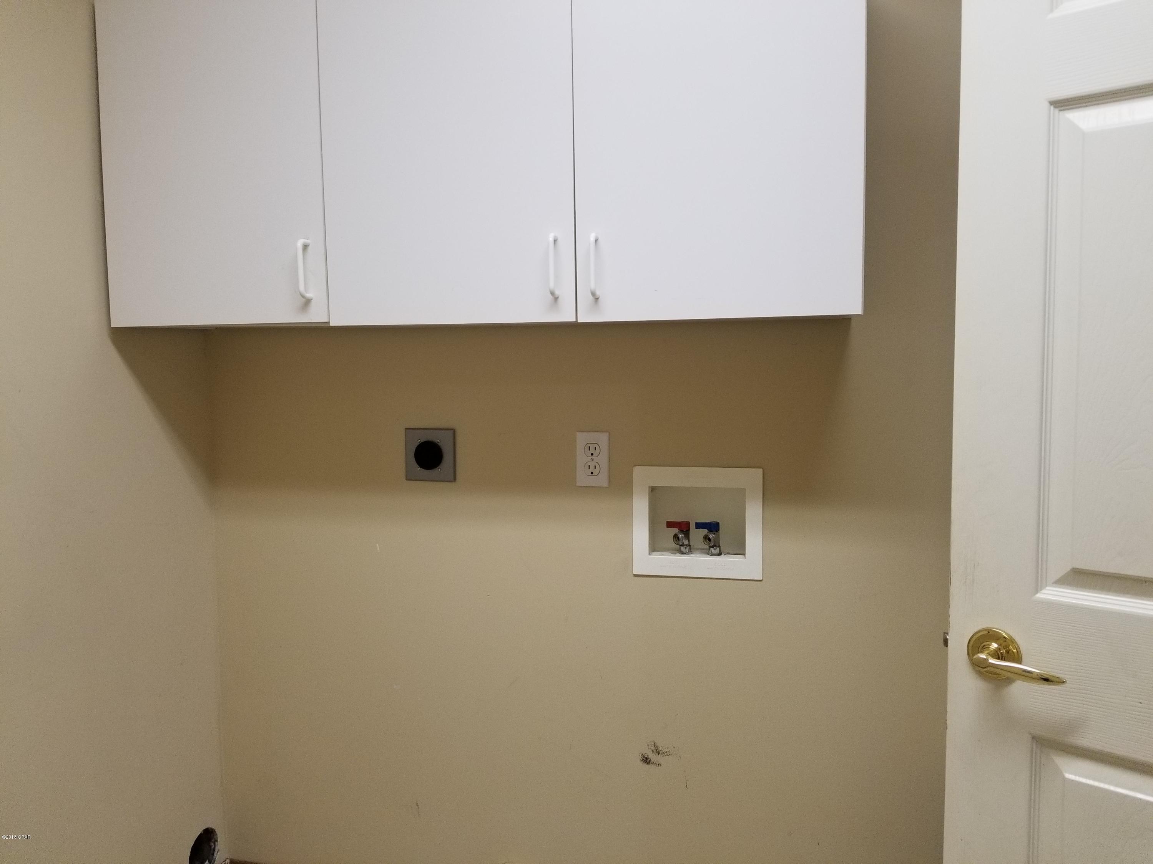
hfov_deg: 67.3
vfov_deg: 53.1
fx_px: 866
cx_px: 576
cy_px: 432
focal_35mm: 26
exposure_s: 1/60
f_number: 1.7
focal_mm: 4.25
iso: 125
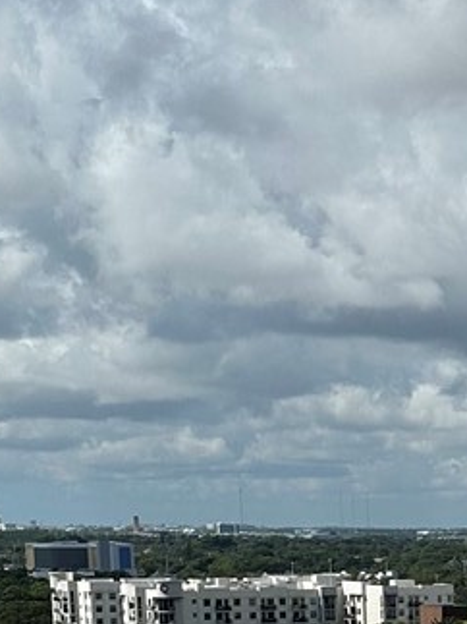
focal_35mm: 119
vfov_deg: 15.4
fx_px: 2142
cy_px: 904
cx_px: 699
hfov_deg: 11.9
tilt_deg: -9.7
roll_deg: -1.5
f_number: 1.78
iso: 80
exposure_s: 1/9709
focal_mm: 6.86
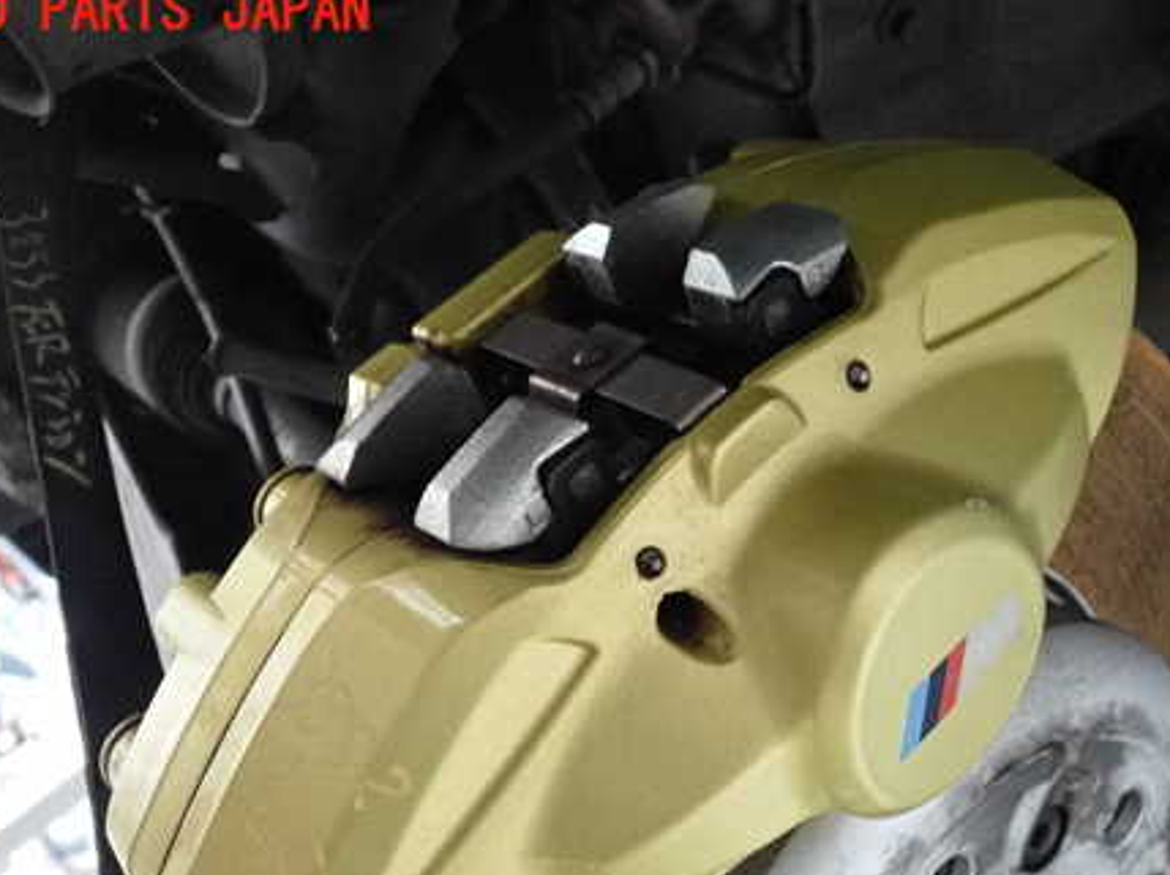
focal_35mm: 42
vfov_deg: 34.0
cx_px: 693
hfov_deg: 44.6
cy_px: 592
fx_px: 1418
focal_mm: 5.4
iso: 1600
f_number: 2.3
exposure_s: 1/125
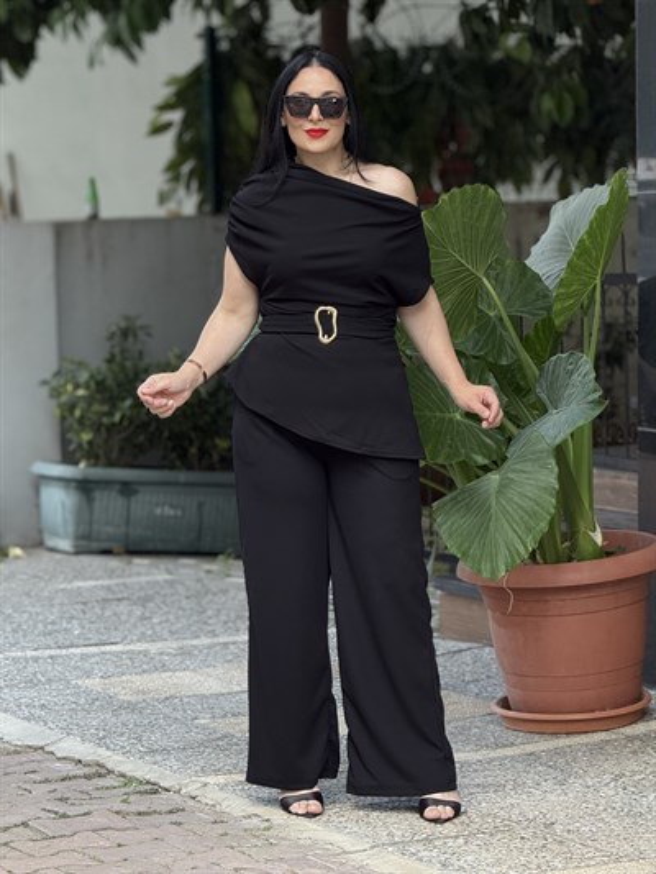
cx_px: 328
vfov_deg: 16.4
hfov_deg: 12.4
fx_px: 3031
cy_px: 437
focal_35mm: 120
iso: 400
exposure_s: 1/99
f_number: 2.8
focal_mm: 15.66
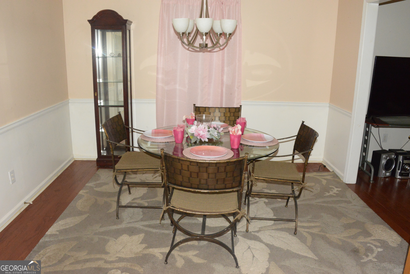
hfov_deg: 65.5
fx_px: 319
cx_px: 205
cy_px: 137
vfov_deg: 46.4
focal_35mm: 28
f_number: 22
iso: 6400
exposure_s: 1/60
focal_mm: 28
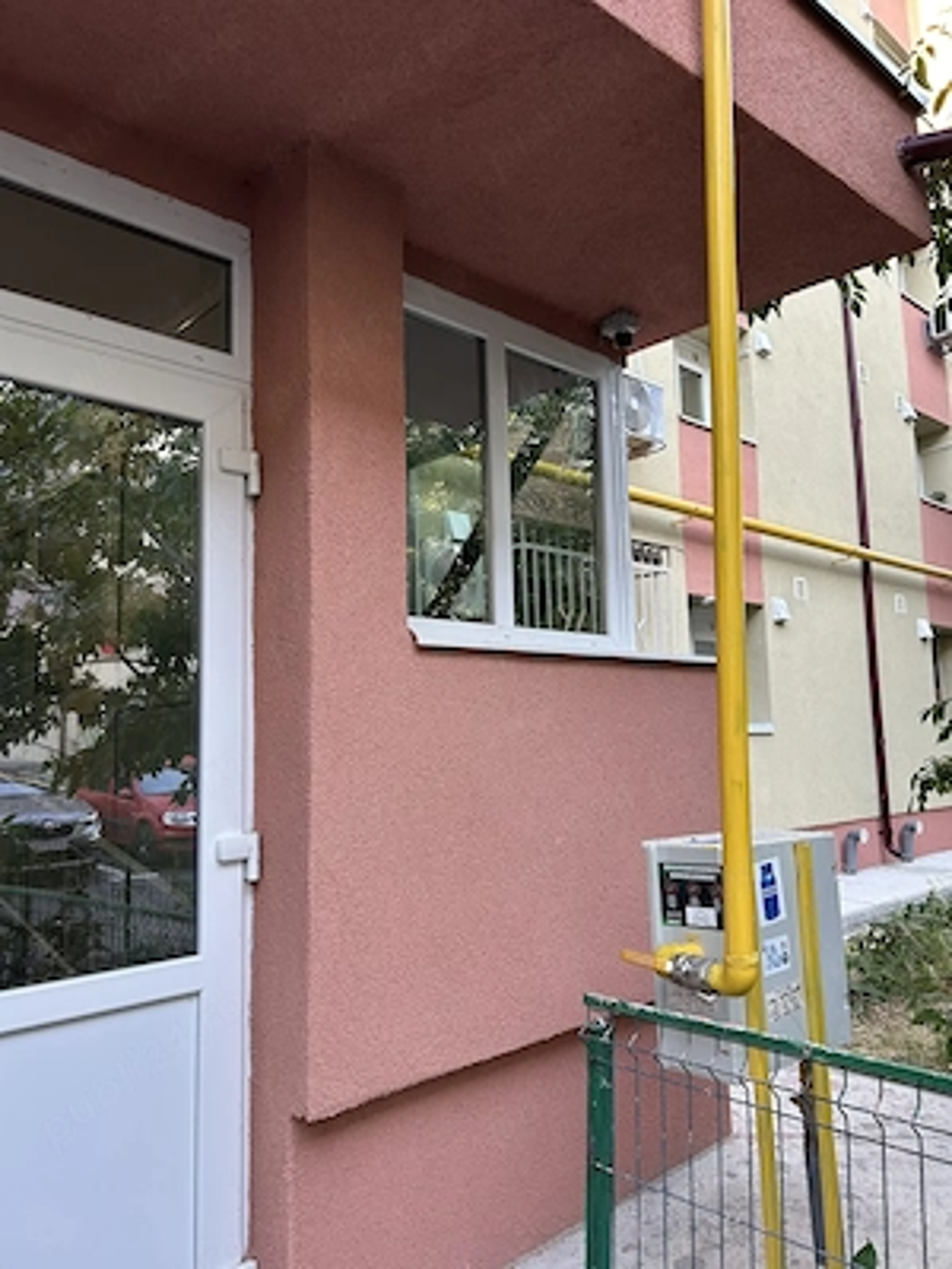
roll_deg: +1.7
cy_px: 634
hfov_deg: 53.1
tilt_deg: +8.3
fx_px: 953
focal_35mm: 26
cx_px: 476
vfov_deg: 67.3
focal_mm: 5.7
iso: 100
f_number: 1.5
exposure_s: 1/121
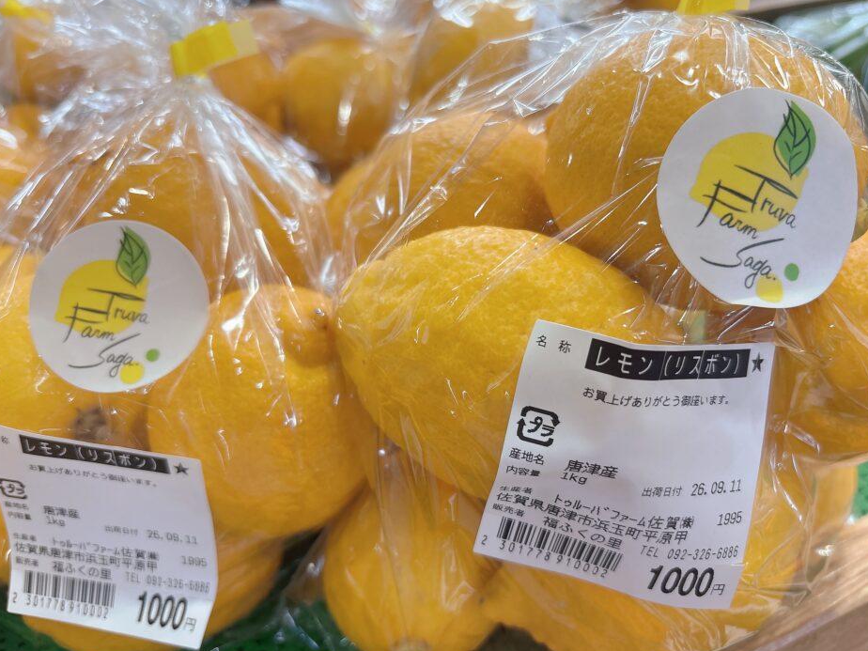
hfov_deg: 65.3
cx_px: 444
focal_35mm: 27
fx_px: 677
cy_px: 323
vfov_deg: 51.4
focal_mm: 5.96
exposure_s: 1/120
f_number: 1.6
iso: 100
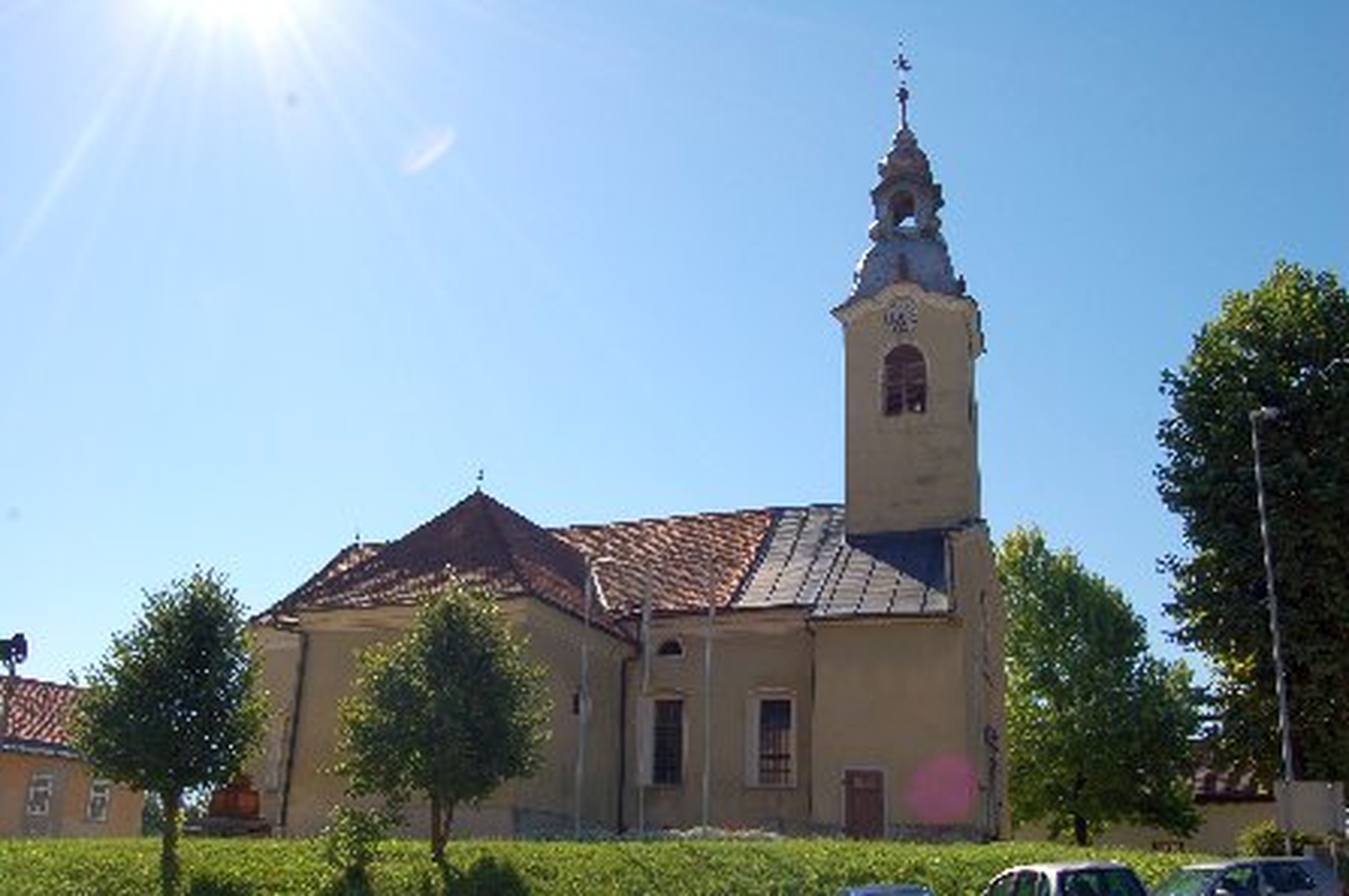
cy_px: 448
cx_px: 674
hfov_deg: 55.2
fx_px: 1291
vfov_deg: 38.3
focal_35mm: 34
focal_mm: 23
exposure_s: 1/320
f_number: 10
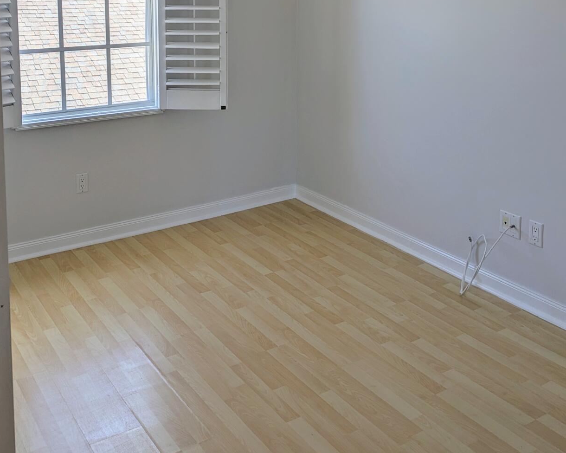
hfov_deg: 45.8
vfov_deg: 35.6
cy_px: 64
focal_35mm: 40
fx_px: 670
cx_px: 261
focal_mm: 5.43
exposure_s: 1/378
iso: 50
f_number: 1.89
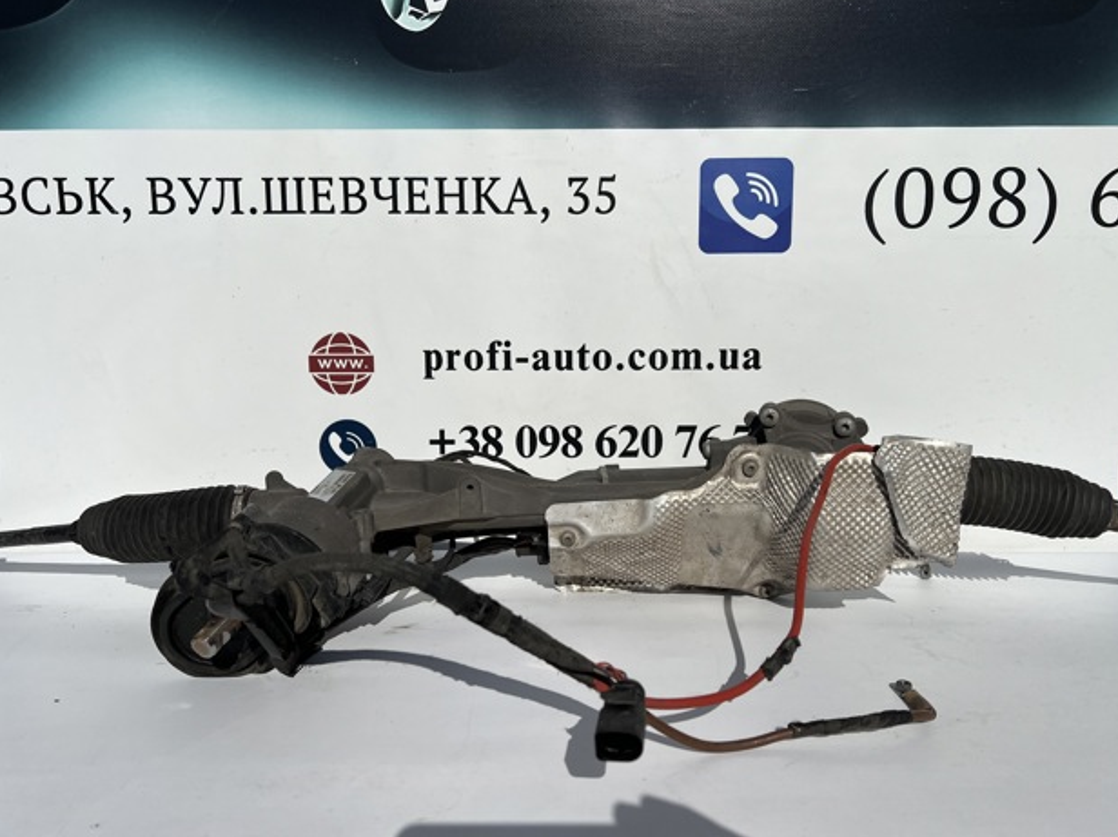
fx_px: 871
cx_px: 579
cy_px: 429
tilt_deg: -7.4
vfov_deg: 51.3
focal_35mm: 27
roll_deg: +0.3
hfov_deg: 65.3
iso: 40
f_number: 1.5
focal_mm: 5.7
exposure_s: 1/16393
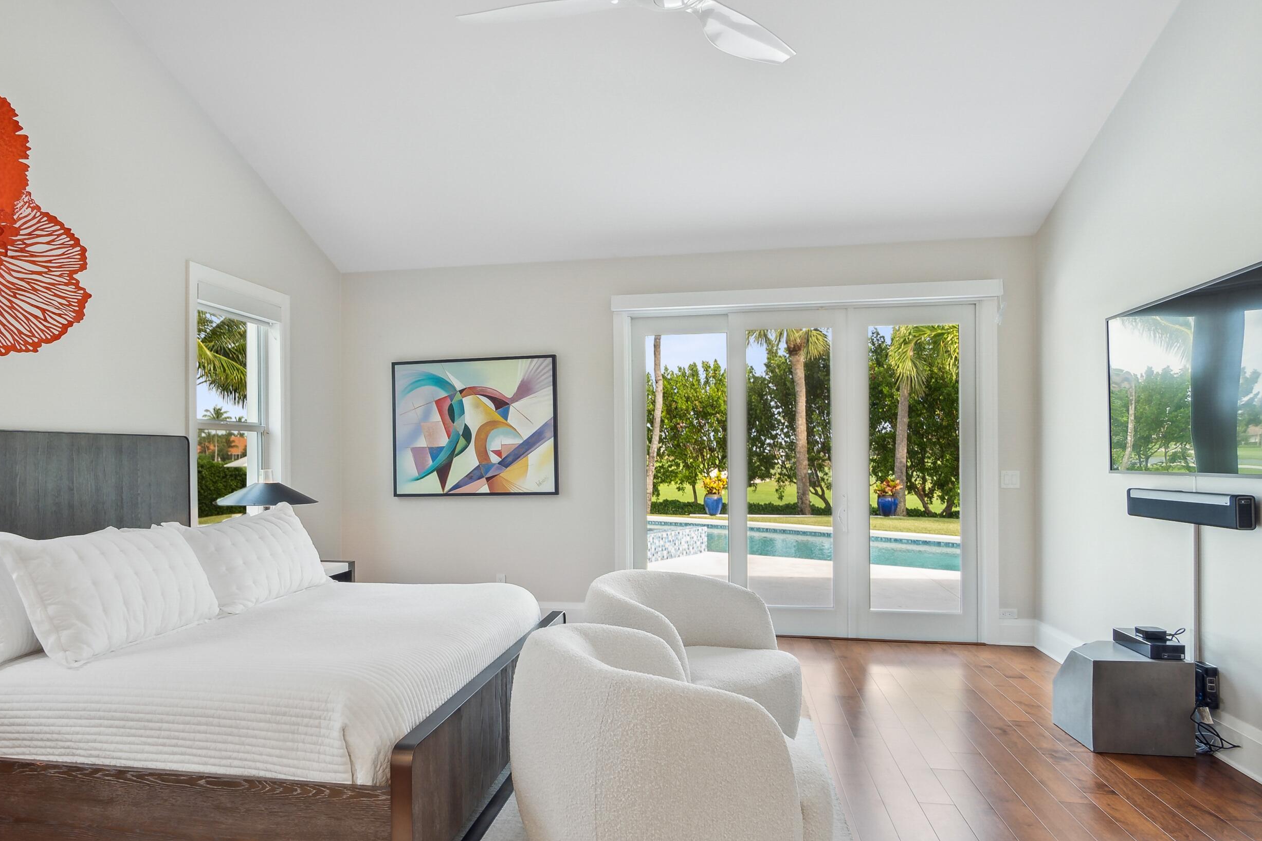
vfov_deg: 57.1
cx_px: 570
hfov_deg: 78.4
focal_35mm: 22
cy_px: 463
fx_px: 771
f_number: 9
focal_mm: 12
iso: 200
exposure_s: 1/3.33
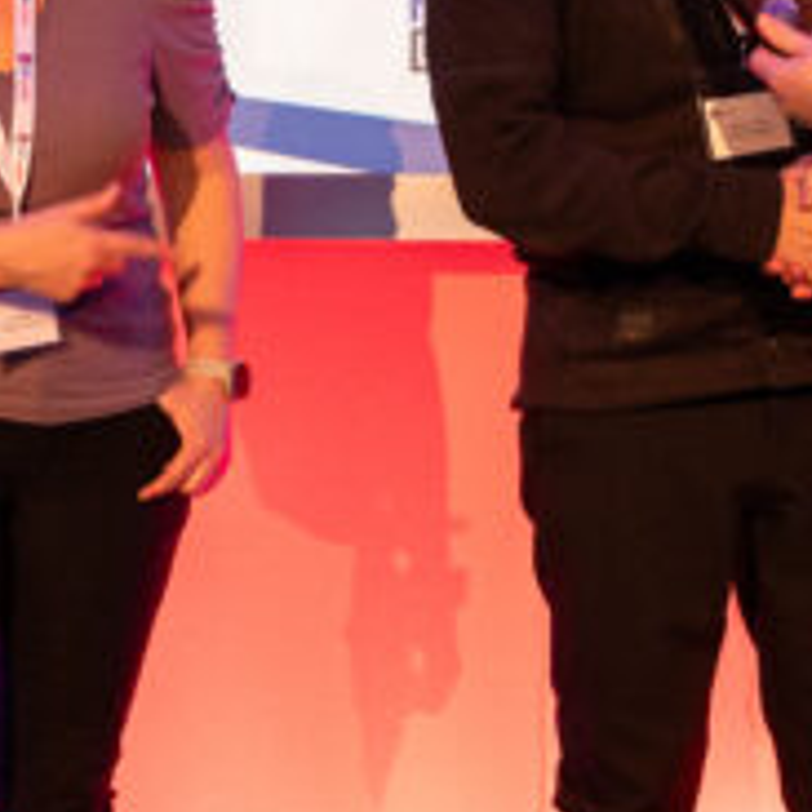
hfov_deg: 9.4
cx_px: 280
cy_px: 118
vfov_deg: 9.4
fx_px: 4910
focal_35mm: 185
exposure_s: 1/125
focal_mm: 52
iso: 2800
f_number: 4
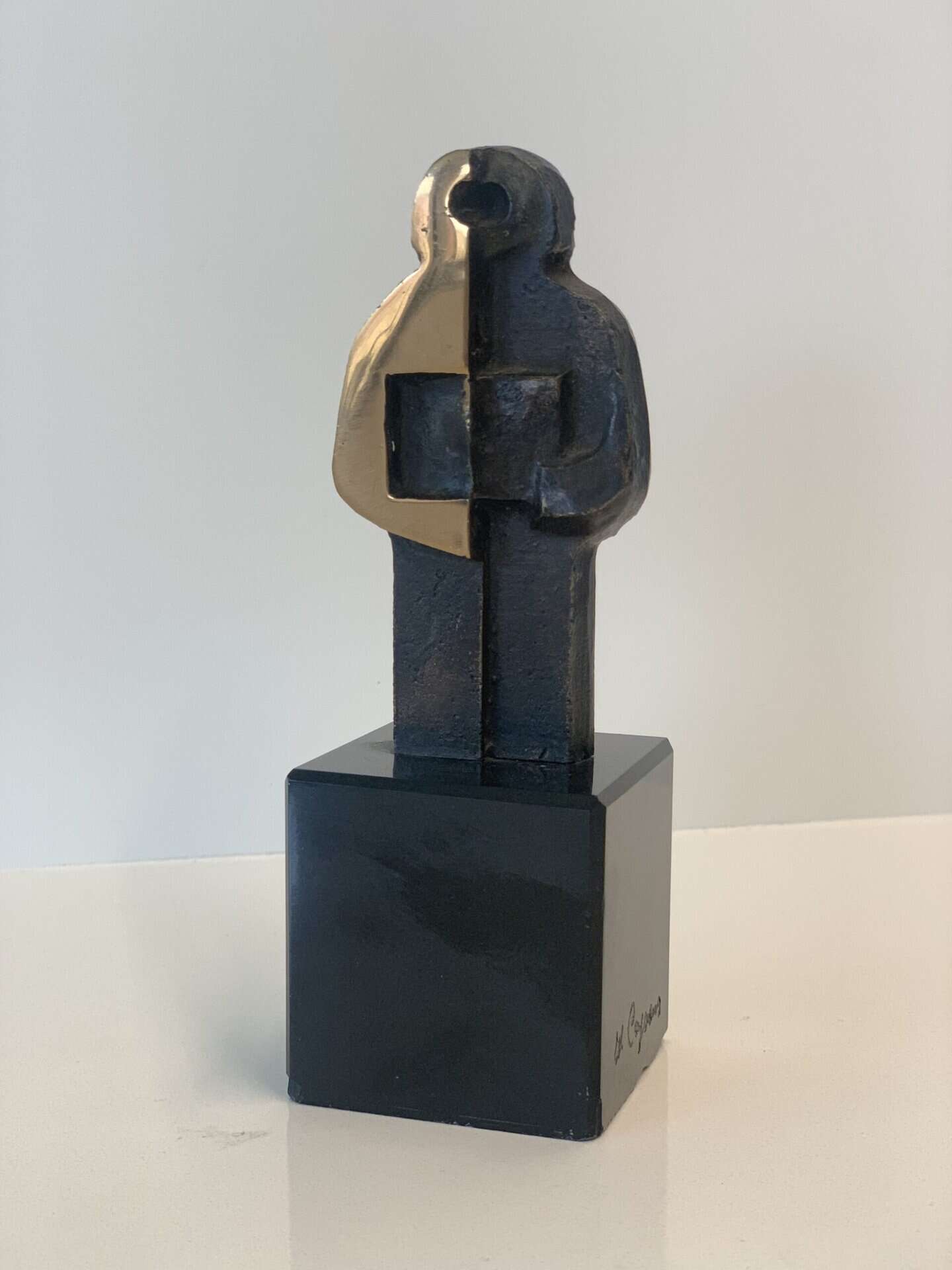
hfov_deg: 28.0
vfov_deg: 36.8
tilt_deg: -9.1
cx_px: 476
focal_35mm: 52
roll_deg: -0.8
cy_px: 635
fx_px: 1907
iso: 125
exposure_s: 1/76
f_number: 2.4
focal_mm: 6
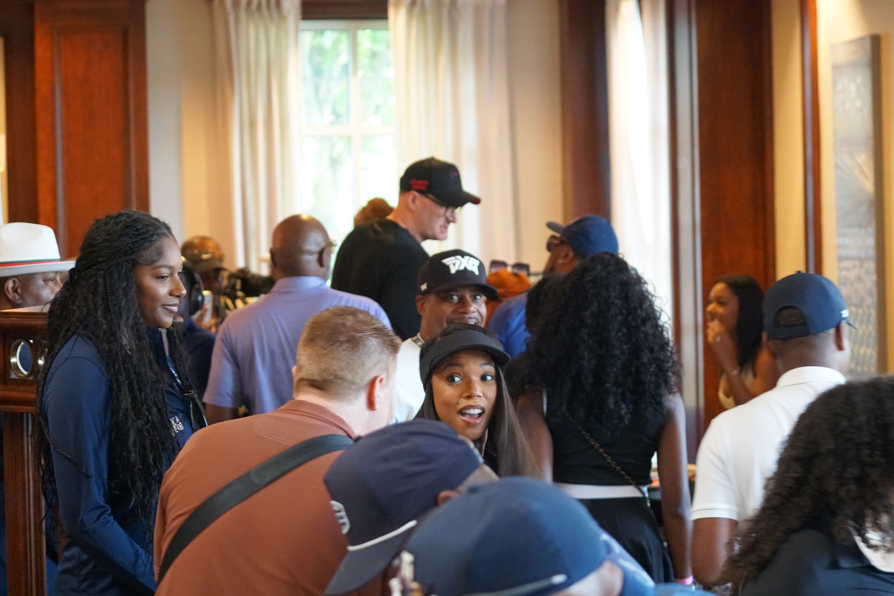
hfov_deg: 19.5
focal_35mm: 105
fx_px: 2607
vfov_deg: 13.0
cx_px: 447
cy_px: 298
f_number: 4
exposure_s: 1/60
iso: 6400
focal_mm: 70
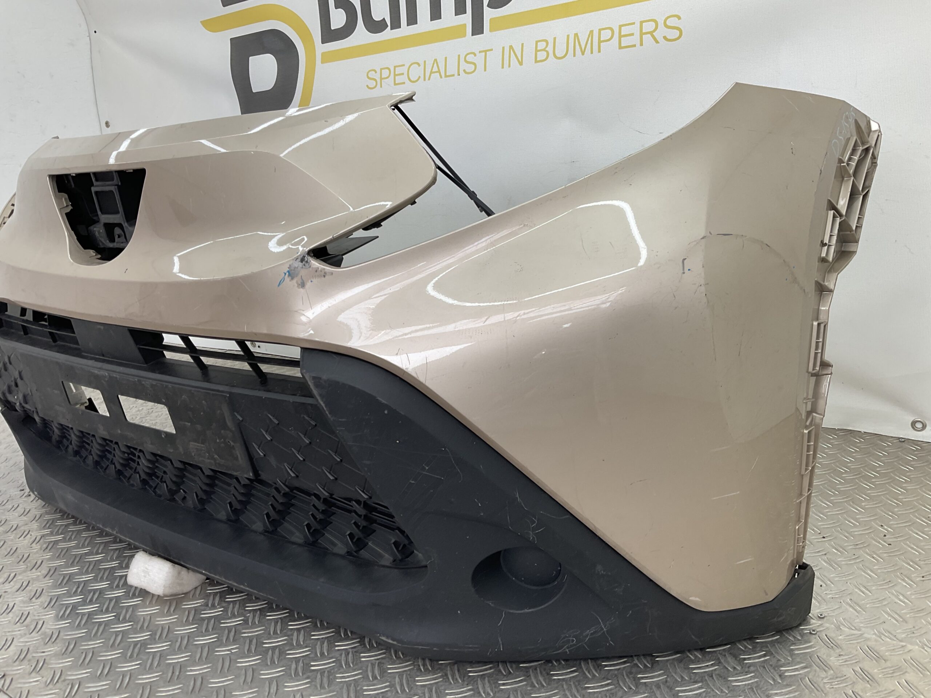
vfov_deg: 48.2
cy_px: 349
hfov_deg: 61.7
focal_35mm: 29
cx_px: 466
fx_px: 780
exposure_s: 1/120
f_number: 1.8
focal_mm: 3
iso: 20
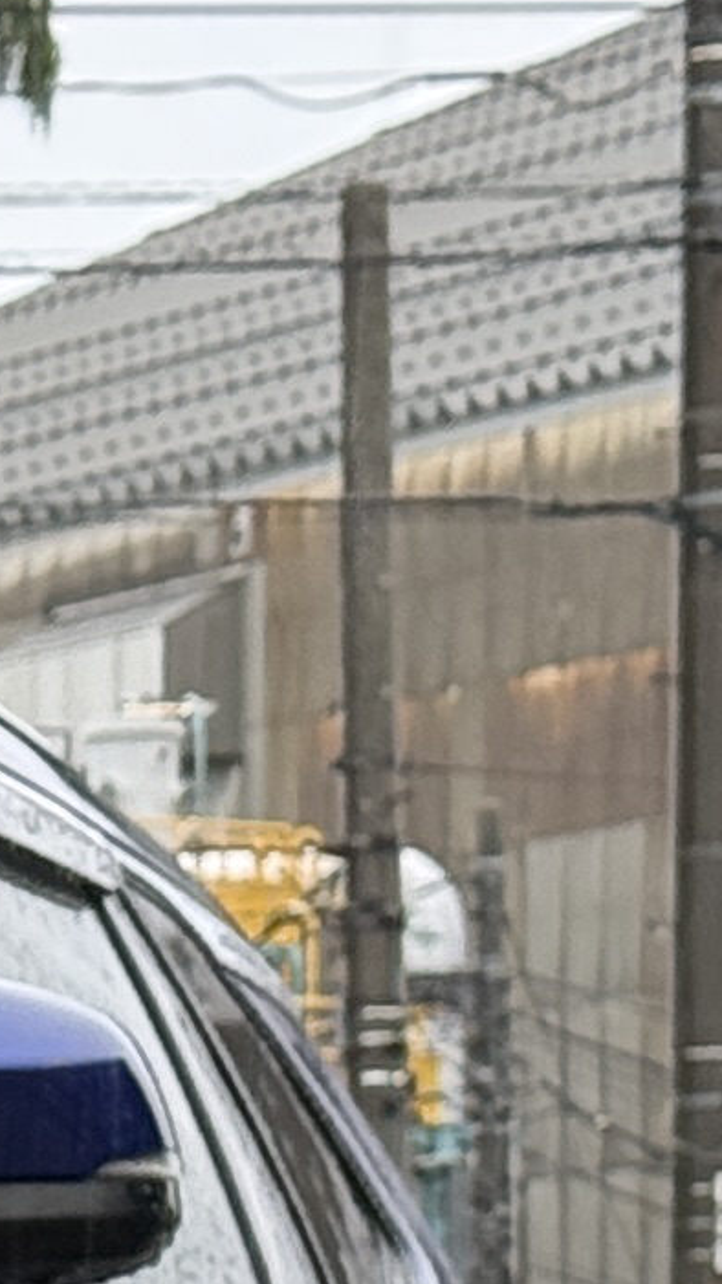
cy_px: 1746
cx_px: -2107
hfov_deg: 3.8
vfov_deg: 7.1
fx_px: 10251
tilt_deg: +2.2
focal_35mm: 301
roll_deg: -0.1
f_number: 1.78
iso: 160
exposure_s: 1/100
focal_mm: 6.76
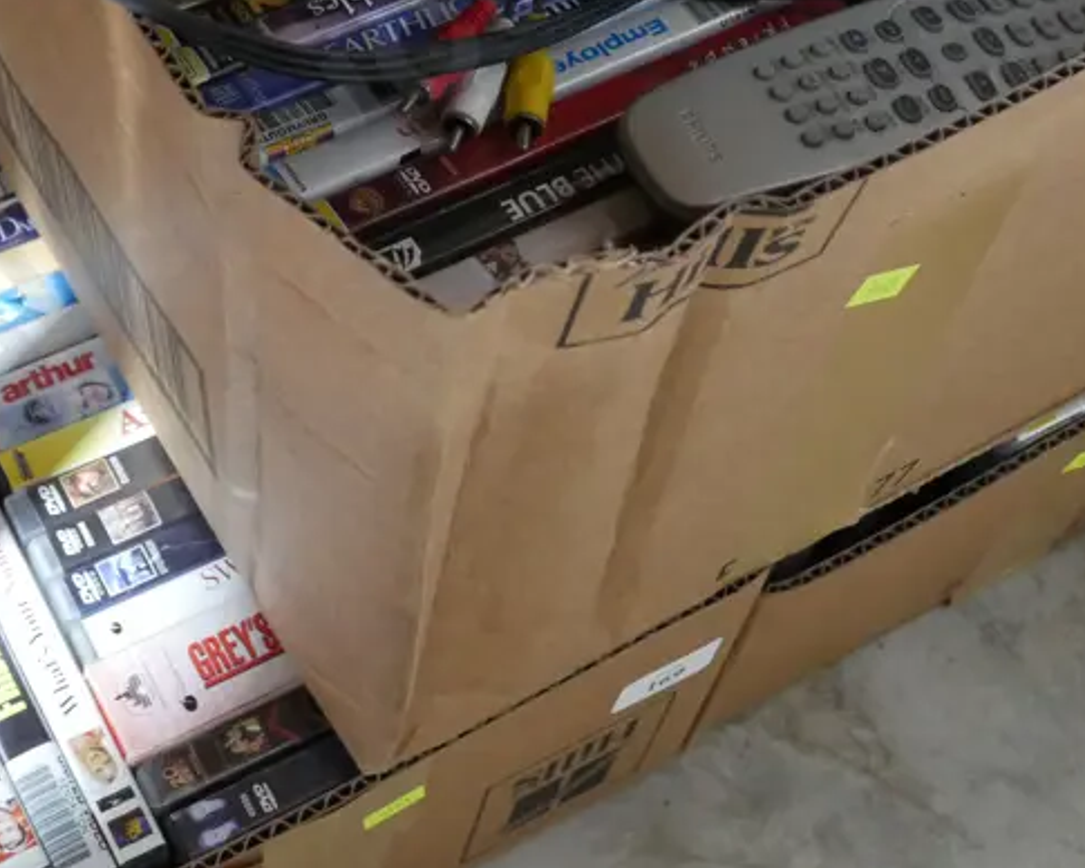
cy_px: 102
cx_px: 349
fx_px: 2119
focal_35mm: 66
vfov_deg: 22.6
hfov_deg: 28.5
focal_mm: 16
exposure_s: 1/60
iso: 3200
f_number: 3.6
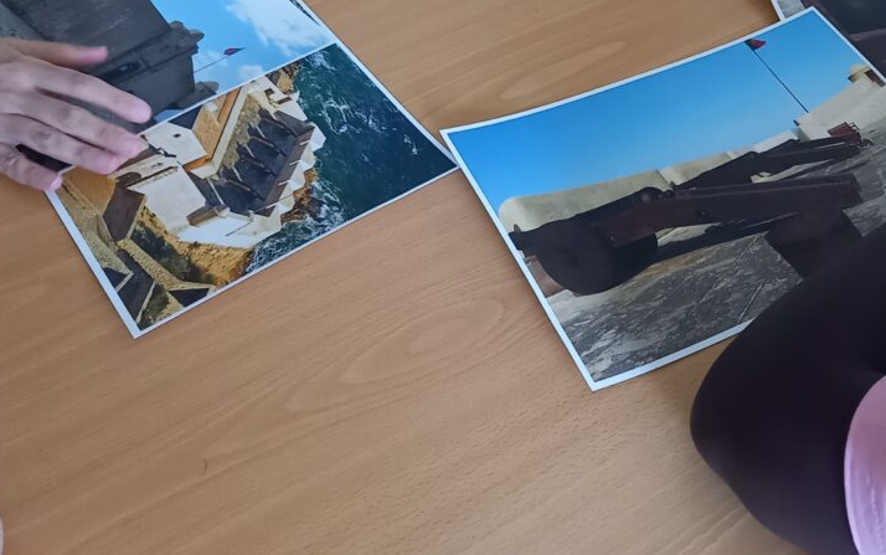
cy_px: 152
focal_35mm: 38
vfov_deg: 33.1
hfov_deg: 50.9
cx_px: 563
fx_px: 918
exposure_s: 1/25
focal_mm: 4.65
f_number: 1.8
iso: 400
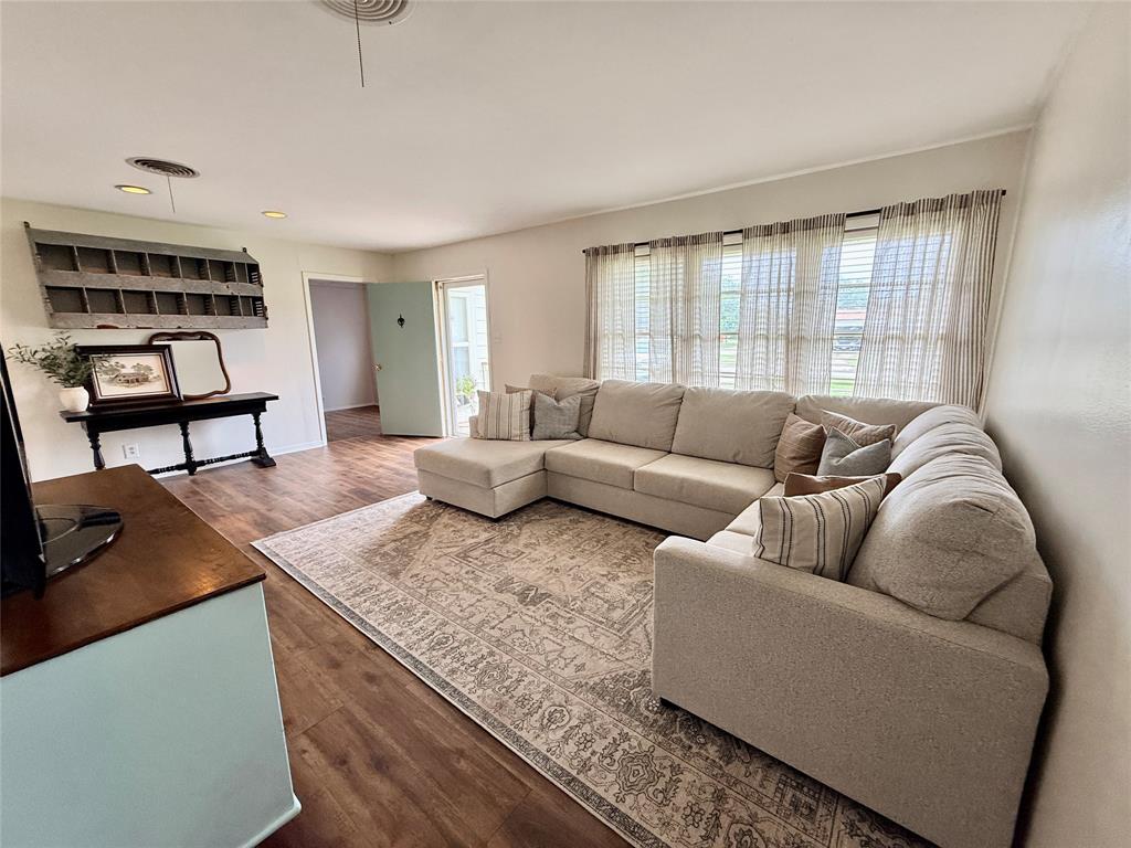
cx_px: 566
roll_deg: +1.1
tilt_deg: -11.1
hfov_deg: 102.1
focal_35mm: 14
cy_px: 424
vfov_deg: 85.7
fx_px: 457
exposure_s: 1/120
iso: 160
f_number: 2.2
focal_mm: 2.22
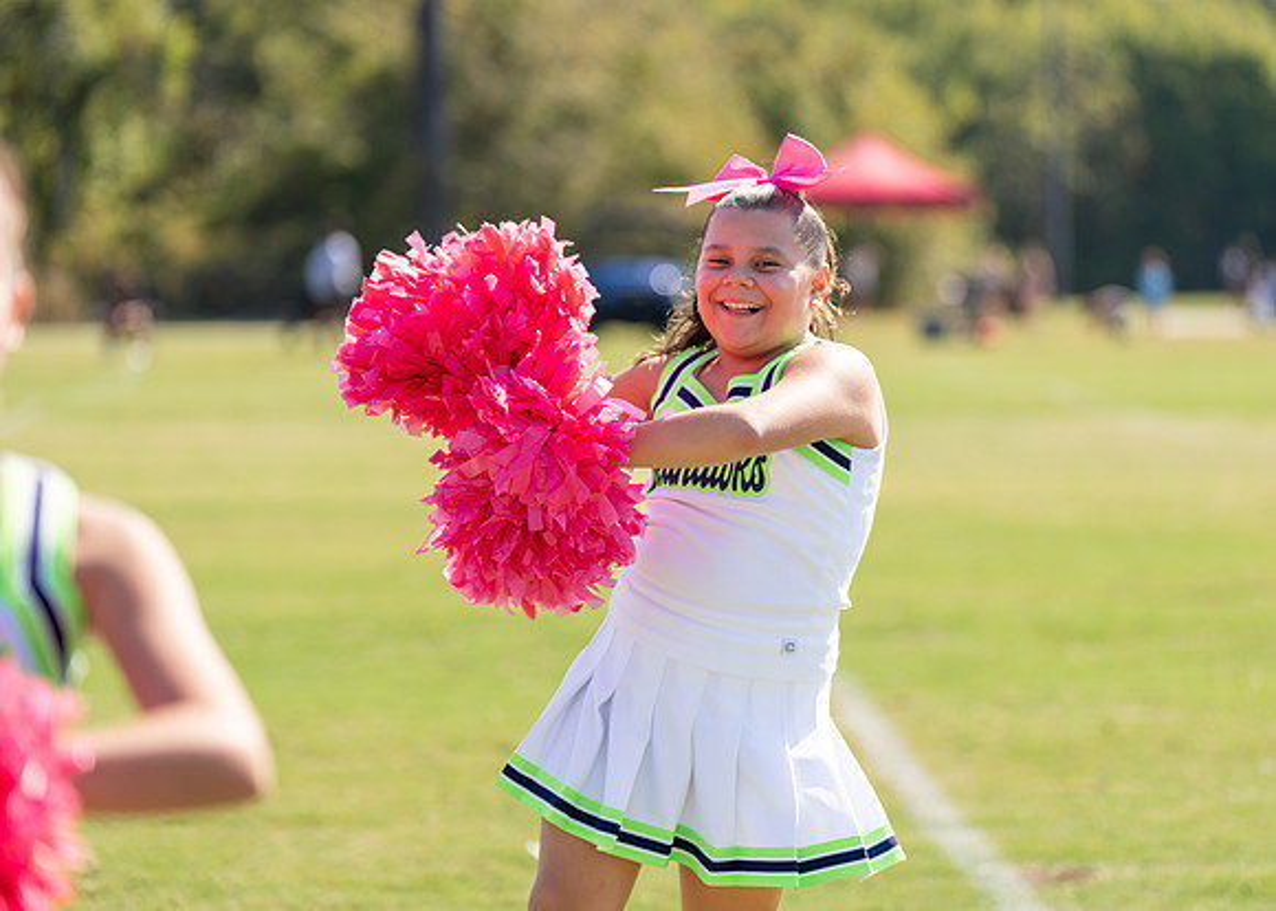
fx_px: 4784
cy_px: 456
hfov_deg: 15.2
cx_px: 638
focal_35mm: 132
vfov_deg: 10.9
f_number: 2.8
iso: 100
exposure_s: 1/1000
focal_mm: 126
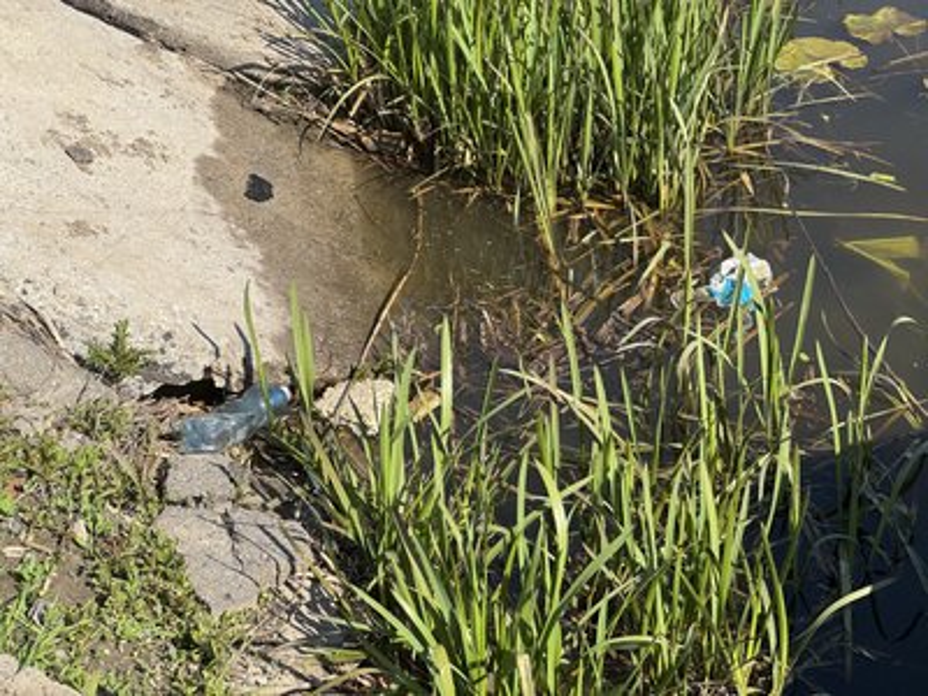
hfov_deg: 25.3
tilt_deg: -36.0
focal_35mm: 77
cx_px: 464
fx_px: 2064
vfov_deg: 19.1
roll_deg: +3.4
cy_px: 348
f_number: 2.8
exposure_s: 1/561
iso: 25
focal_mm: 9
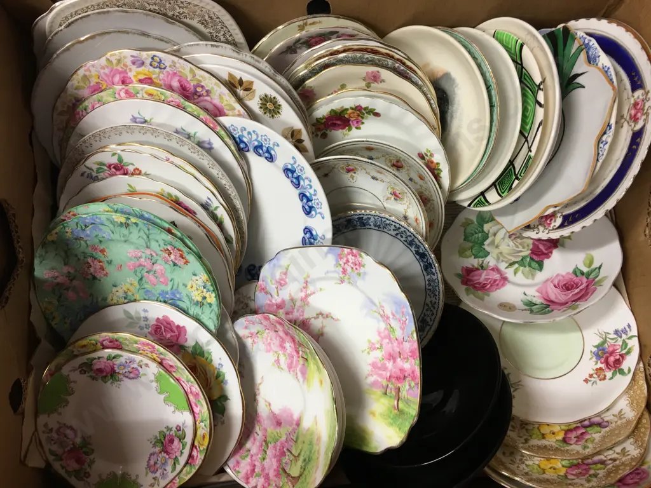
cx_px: 326
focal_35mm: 29
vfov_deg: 48.2
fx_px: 545
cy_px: 244
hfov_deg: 61.7
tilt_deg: -78.4
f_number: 2.2
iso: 32
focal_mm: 4.15
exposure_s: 1/17
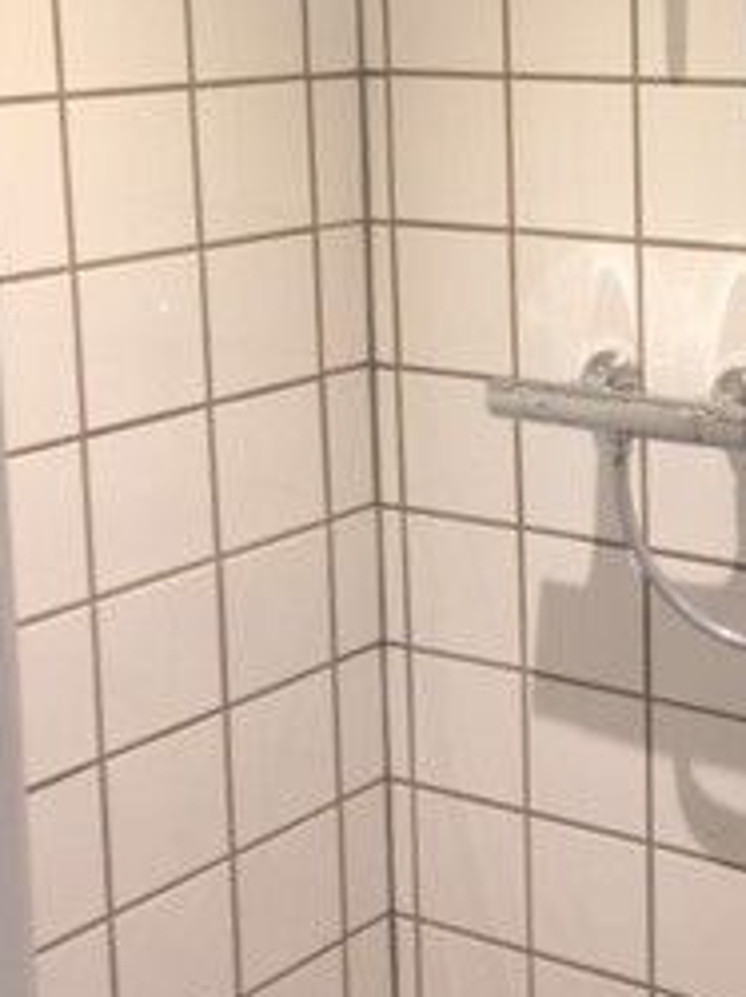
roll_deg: +1.3
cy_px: 271
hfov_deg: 20.0
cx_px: 664
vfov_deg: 26.8
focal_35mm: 72
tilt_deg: -9.9
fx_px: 2072
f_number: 2.2
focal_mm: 4.15
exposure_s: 1/33
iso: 125
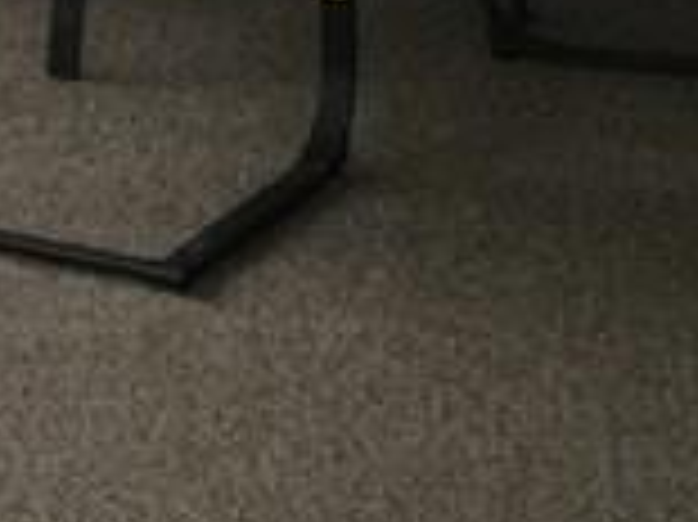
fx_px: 3869
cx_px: -734
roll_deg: -1.1
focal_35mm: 192
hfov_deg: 9.6
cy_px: -855
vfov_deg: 7.1
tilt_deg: -3.8
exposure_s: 1/15
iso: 40
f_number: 2.2
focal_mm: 4.15
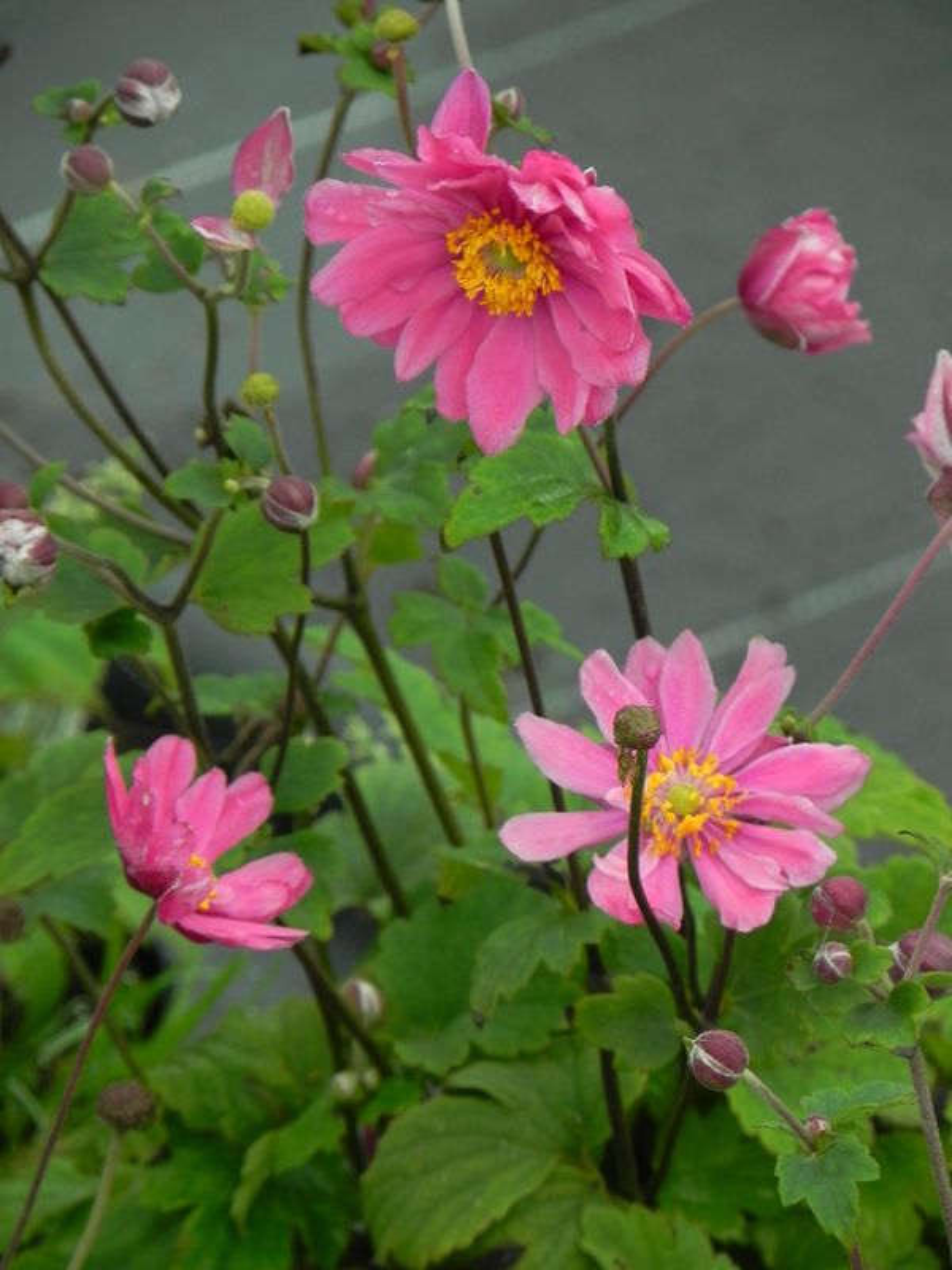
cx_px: 476
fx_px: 15584
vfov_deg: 4.7
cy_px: 635
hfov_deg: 3.5
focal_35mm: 425
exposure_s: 1/100
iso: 160
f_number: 5
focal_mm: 75.7
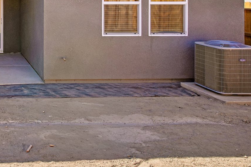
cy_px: -8
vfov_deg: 29.9
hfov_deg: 39.5
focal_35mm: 41
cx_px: -20
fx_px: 286
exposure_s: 1/200
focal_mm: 17
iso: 100
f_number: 8
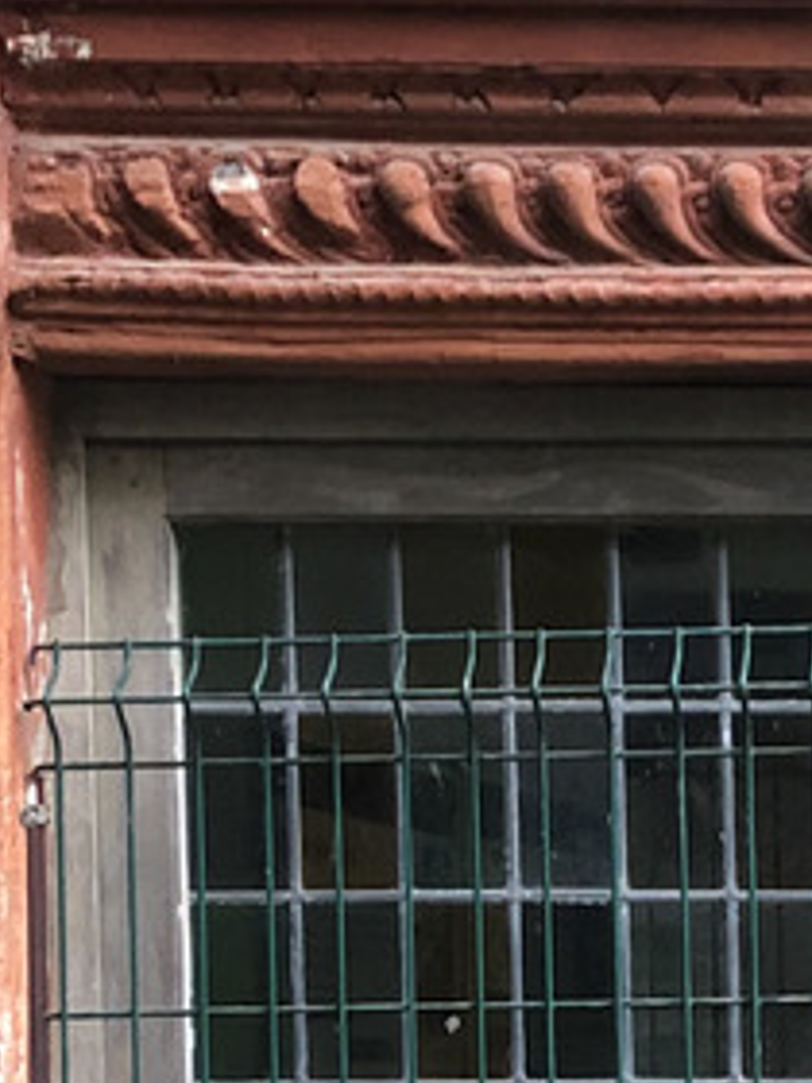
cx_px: 1009
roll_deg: +0.2
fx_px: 3753
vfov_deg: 16.1
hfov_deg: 12.0
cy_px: 1106
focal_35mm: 120
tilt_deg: +0.9
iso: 64
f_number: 1.8
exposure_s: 1/15
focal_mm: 4
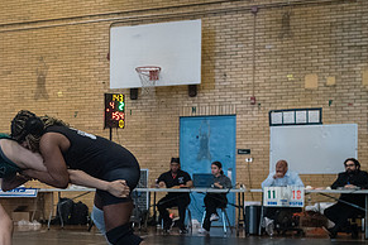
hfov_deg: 25.6
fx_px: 777
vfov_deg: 17.8
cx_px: 22
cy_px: 201
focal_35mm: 76
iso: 5000
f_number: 4
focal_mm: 35
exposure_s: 1/400
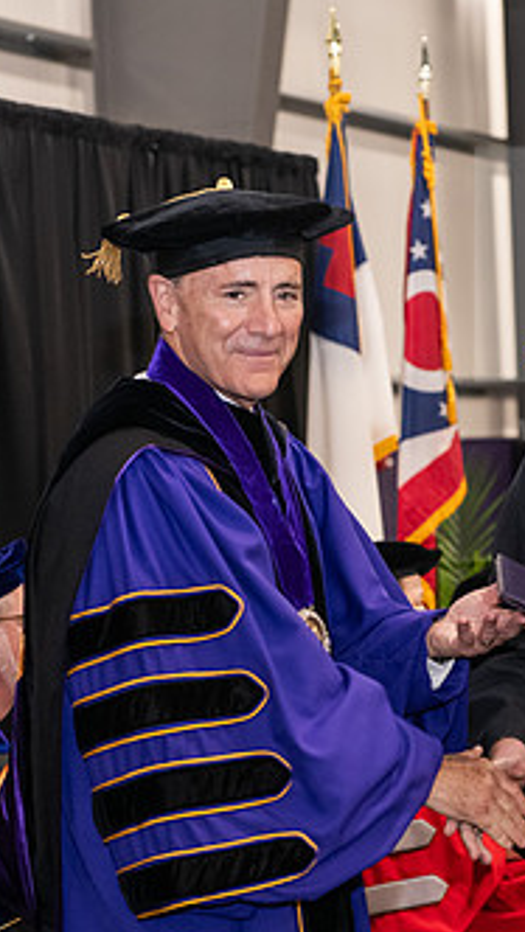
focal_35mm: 128
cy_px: 487
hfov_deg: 9.5
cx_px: 390
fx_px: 3165
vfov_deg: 16.8
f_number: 5
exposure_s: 1/125
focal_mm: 70
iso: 2500
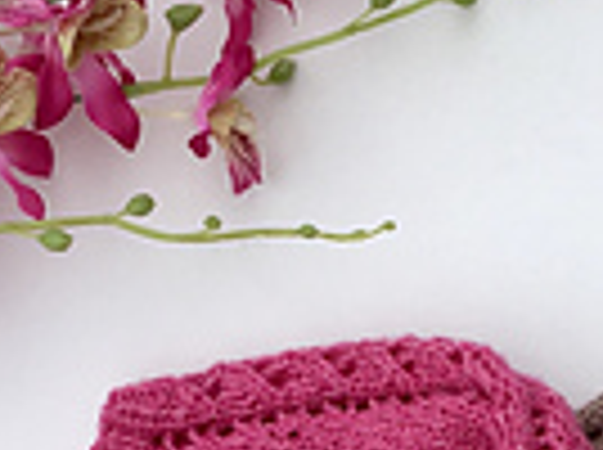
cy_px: 868
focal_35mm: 139
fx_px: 2417
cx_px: 756
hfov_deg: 13.7
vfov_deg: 9.9
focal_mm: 4.15
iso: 25
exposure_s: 1/582
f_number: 2.2
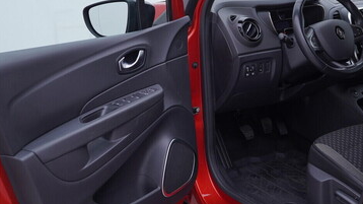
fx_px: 558
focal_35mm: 58
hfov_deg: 36.0
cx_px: 195
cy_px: 80
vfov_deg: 20.7
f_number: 3.5
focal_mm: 24
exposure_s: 1/60
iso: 125
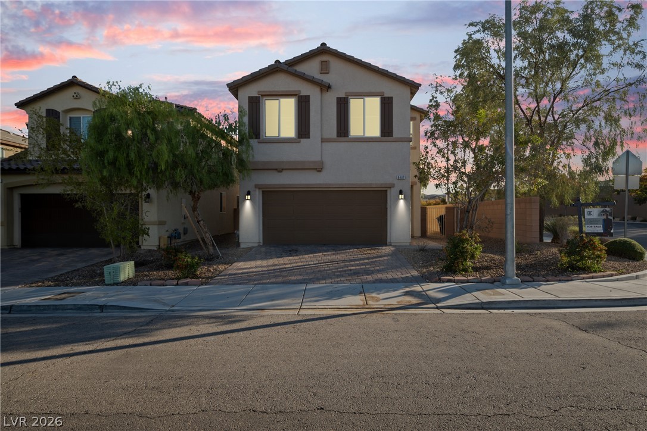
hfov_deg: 79.4
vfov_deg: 57.9
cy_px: 216
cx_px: 324
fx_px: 390
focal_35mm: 22
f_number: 9
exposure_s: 1/60
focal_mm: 21.7
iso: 100
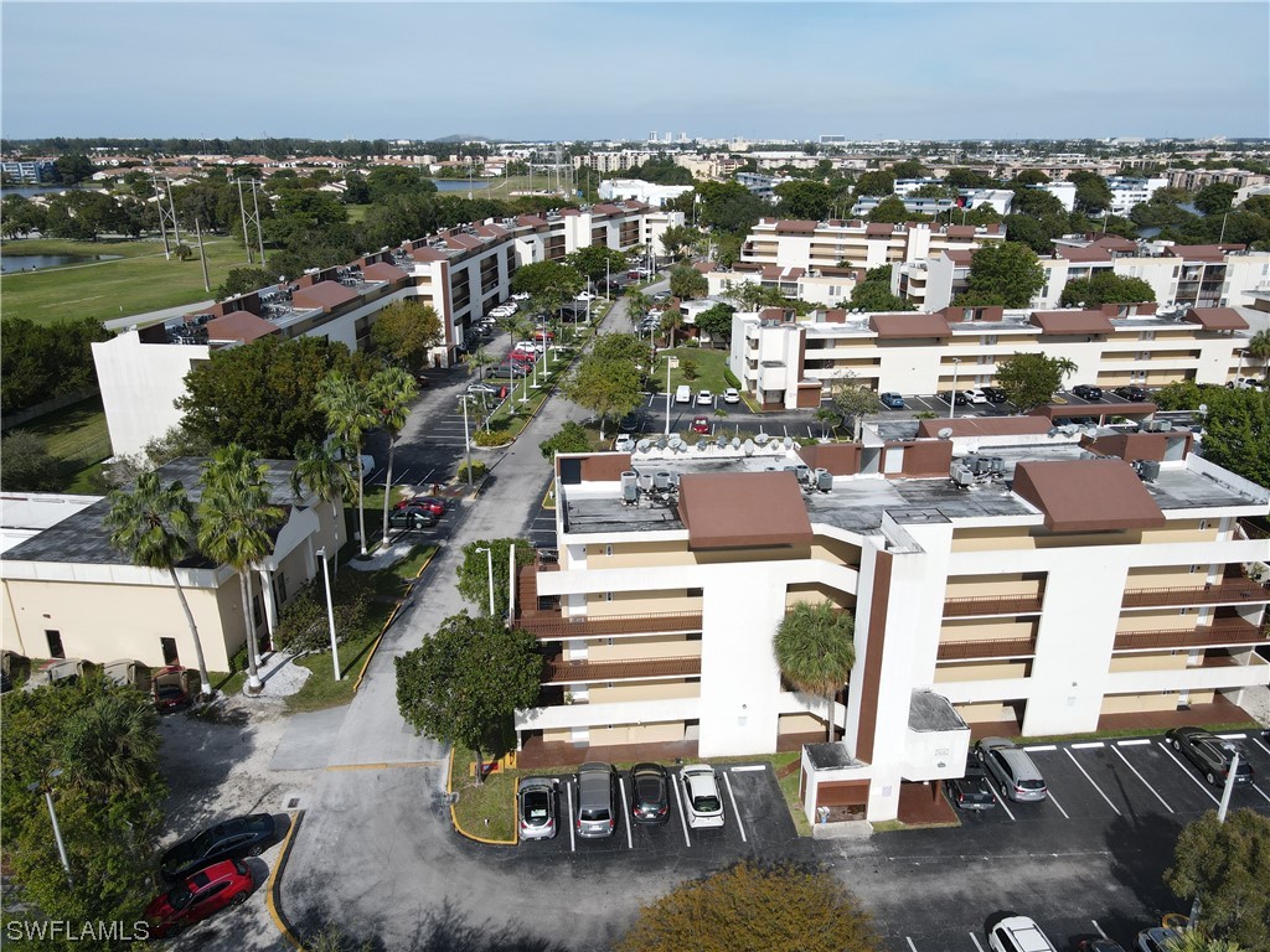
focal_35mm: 24
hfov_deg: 71.6
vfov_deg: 56.8
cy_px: 476
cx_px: 635
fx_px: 881
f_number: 2.8
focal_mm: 4.5
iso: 100
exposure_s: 1/800
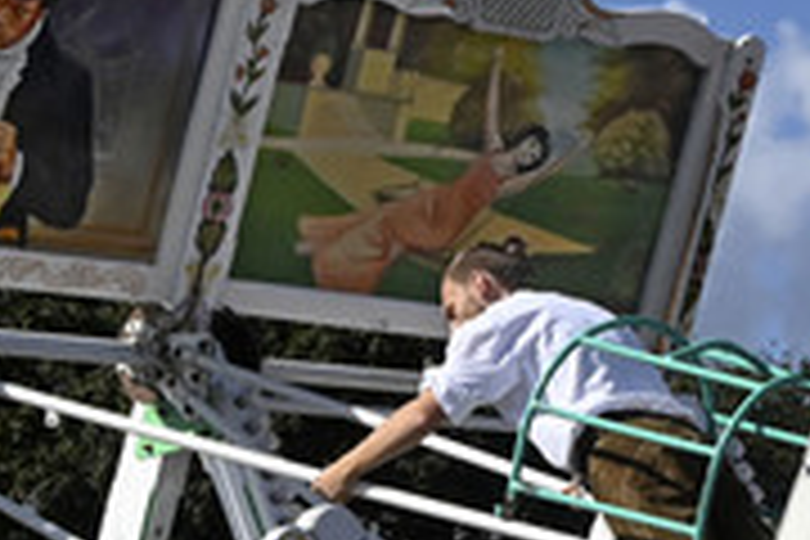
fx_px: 6569
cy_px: 256
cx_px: 567
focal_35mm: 292
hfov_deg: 7.1
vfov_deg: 4.7
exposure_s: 1/4000
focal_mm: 78
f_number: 18
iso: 4000
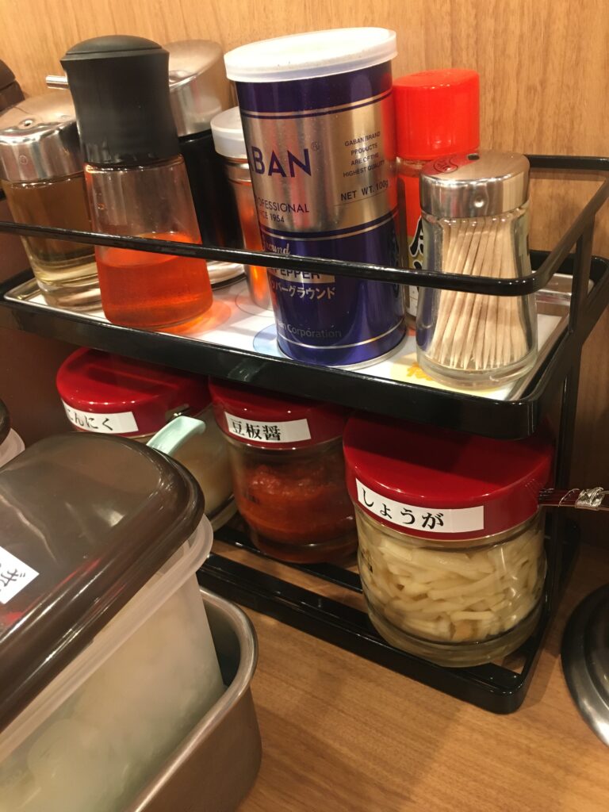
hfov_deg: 48.2
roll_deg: +8.1
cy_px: 406
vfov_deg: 61.7
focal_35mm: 29
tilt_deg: -32.6
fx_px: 680
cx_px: 304
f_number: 2.2
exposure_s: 1/33
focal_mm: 4.15
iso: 200
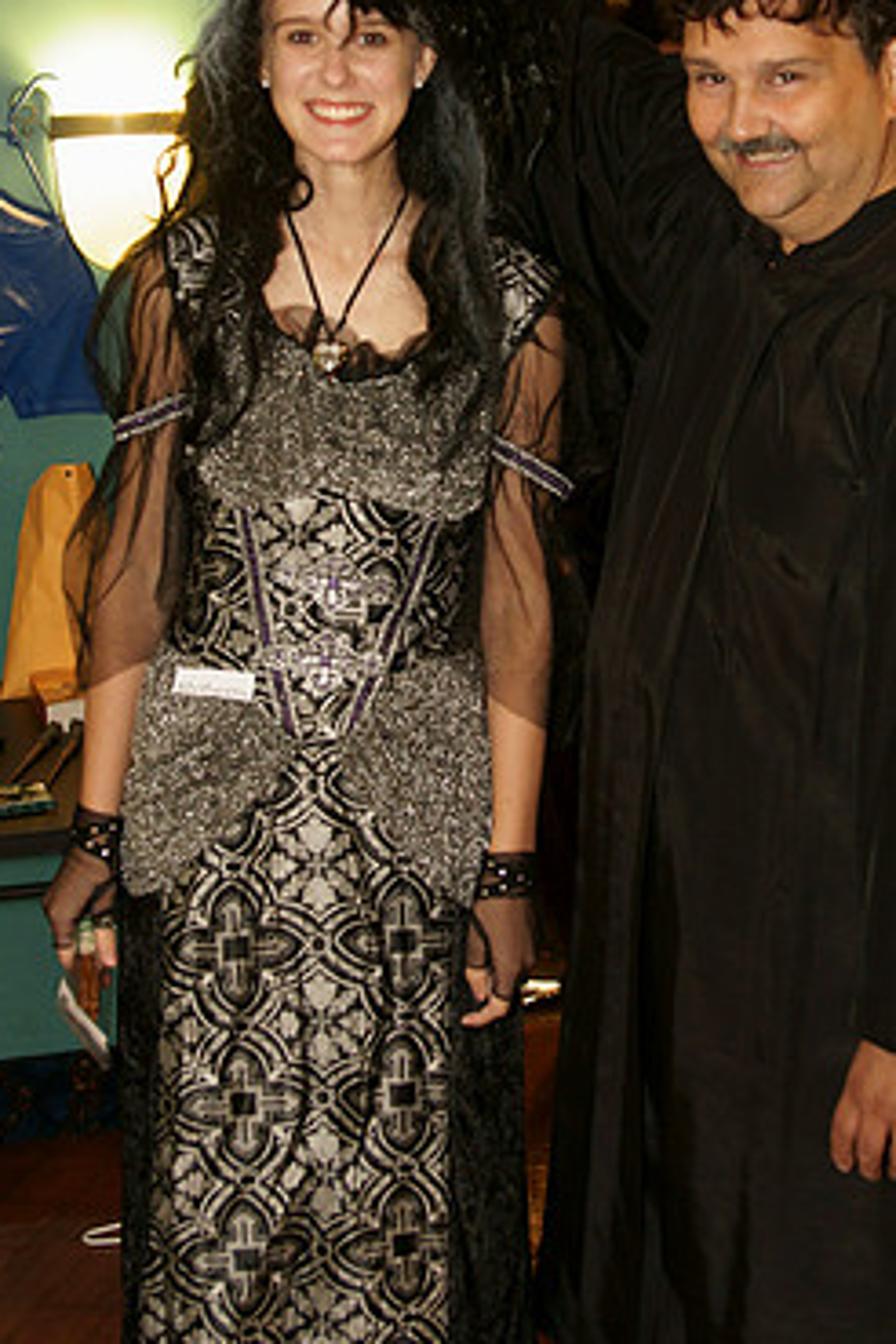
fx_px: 2464
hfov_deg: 20.6
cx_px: 537
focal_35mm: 66
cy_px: 364
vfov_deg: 30.1
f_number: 2.8
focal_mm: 28
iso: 800
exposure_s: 1/60
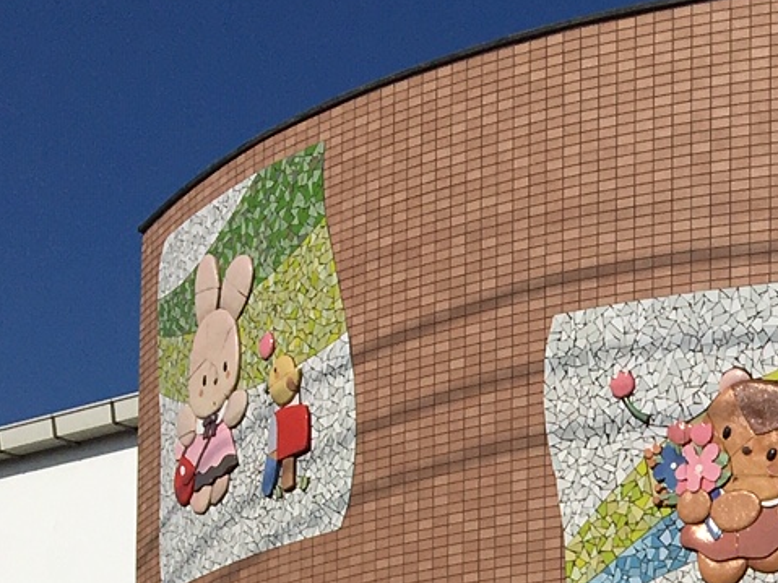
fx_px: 2741
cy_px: 1054
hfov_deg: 15.1
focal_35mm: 122
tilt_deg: +3.0
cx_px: 1134
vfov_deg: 11.3
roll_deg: +0.5
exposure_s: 1/5128
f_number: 2.2
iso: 25
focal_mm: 4.15
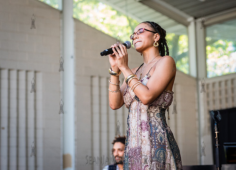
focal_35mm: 116
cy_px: 69
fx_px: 777
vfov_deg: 12.5
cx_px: 136
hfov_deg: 17.3
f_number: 4
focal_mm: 92
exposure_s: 1/500
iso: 1600
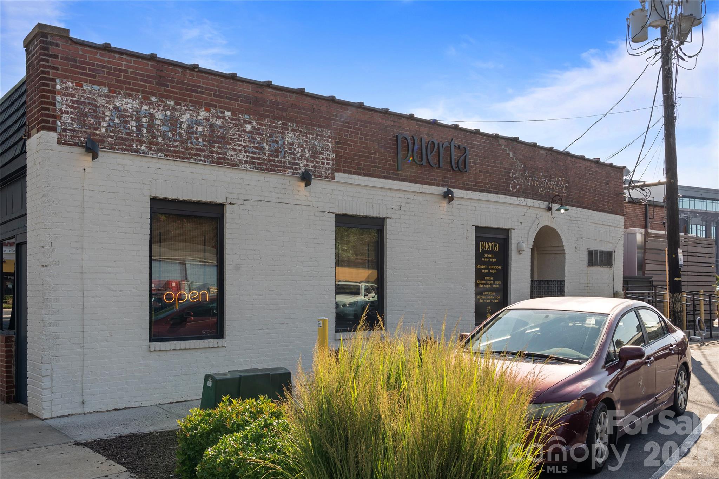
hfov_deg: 60.3
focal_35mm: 31
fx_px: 619
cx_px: 360
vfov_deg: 42.3
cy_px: 240
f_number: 9
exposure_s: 1/50
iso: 160
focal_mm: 31
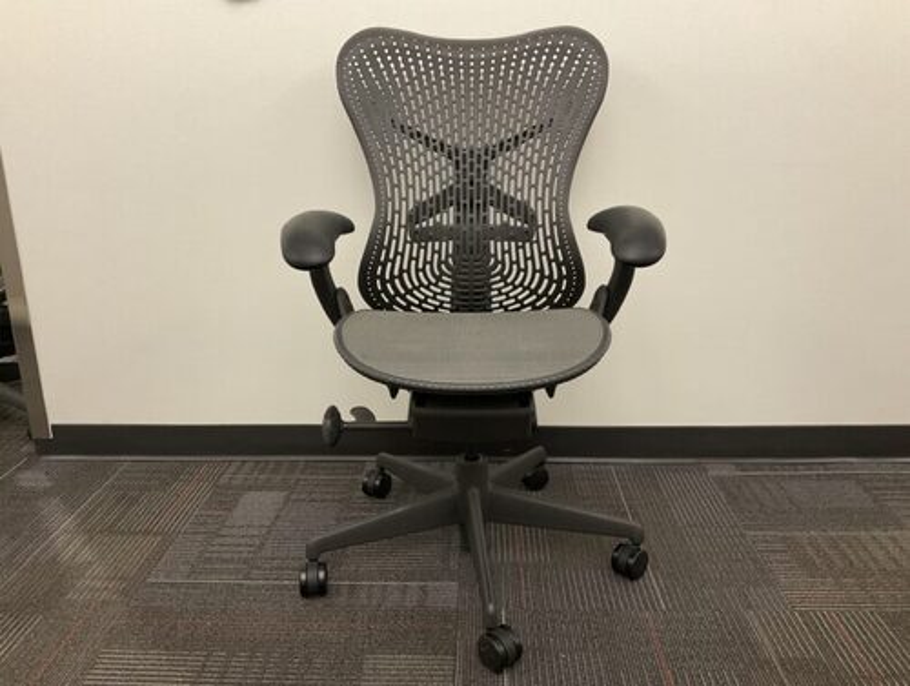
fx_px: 764
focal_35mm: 29
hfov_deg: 61.6
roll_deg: +0.4
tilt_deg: -17.1
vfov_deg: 48.4
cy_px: 343
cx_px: 455
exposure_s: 1/60
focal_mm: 3
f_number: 1.8
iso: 160
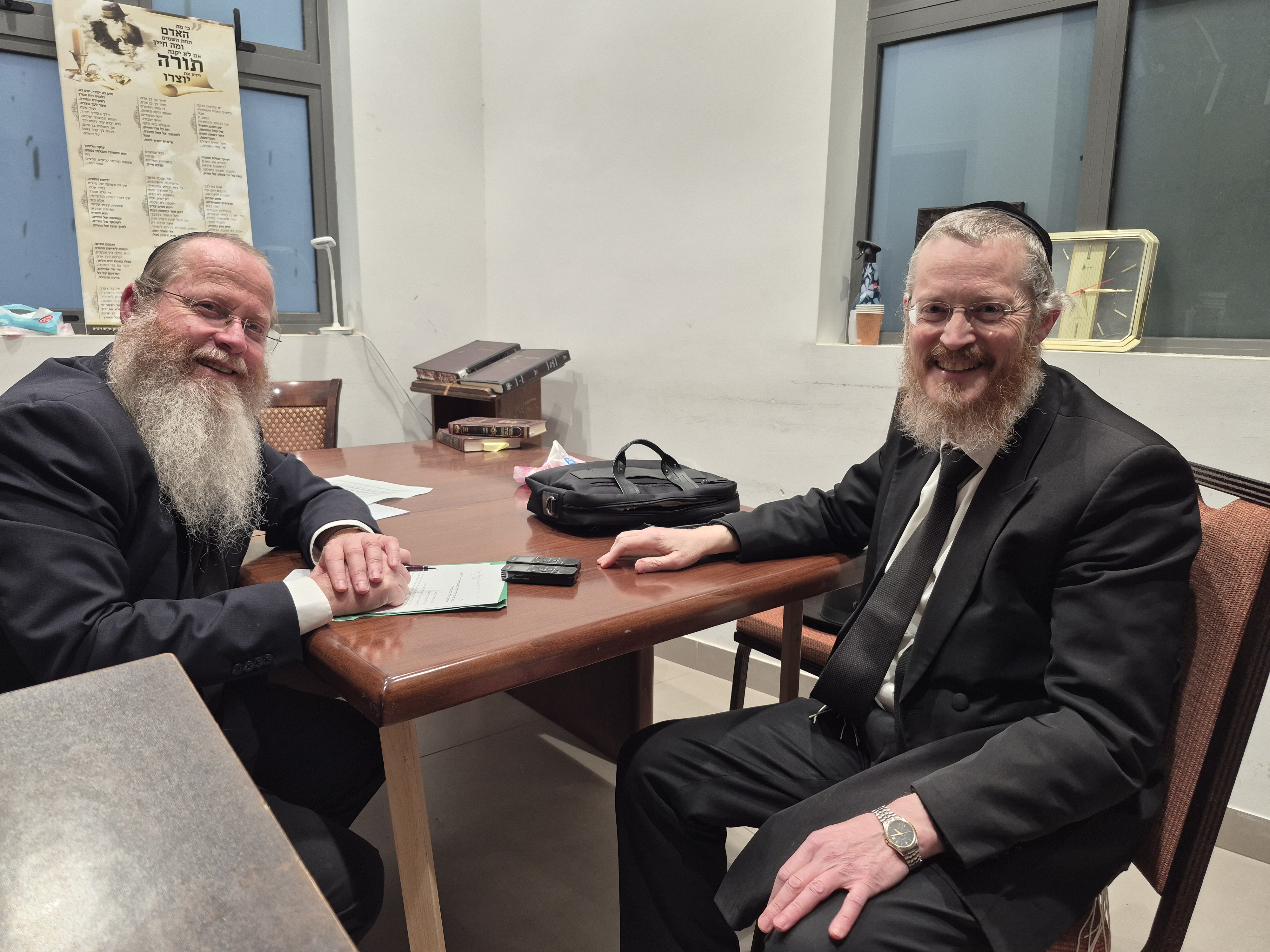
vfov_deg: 58.9
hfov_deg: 73.9
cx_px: 635
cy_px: 476
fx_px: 844
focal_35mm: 23
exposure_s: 1/100
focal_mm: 5.4
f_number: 1.8
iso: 125
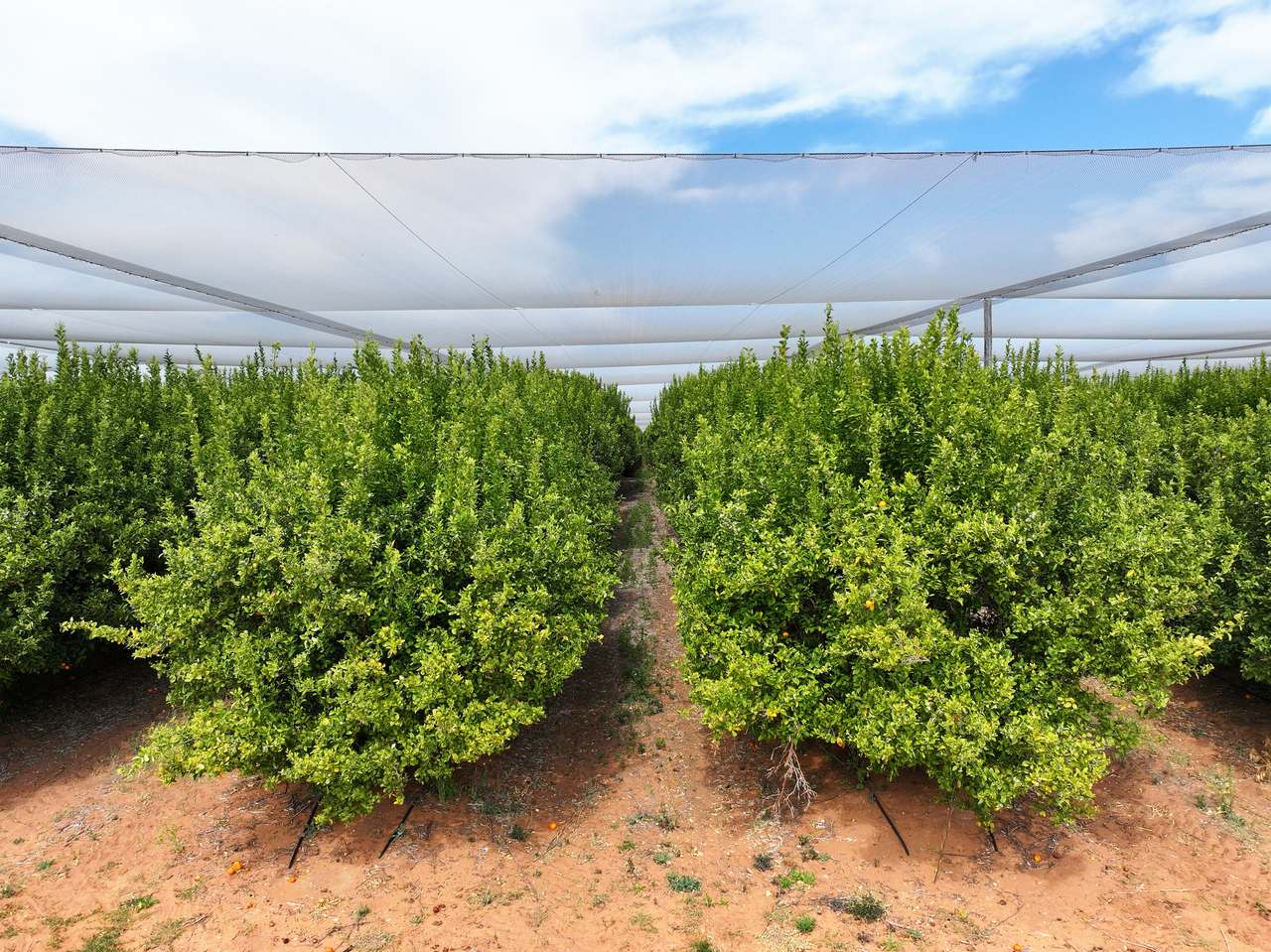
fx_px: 881
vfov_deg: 56.8
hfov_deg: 71.6
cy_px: 476
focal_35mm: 24
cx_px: 636
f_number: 2.8
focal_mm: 12.29
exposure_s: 1/3200
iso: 110
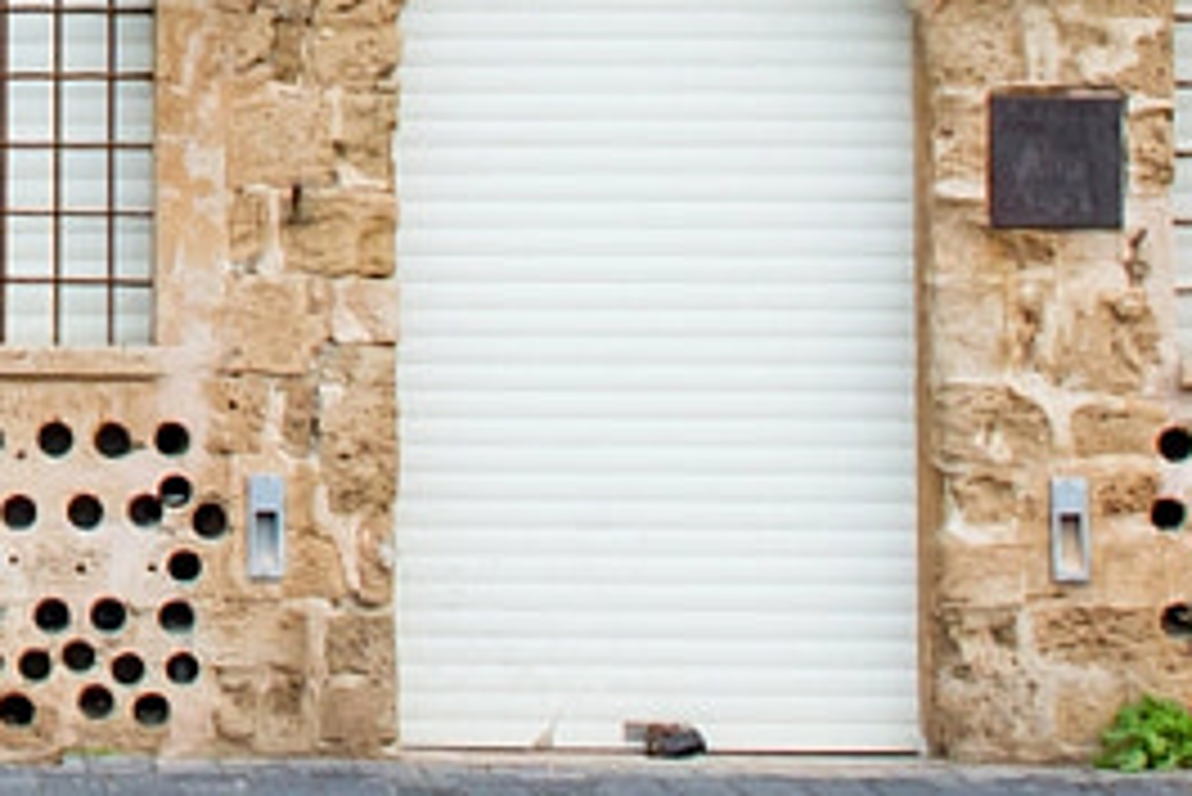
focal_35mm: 217
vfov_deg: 6.1
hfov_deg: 9.2
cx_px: -576
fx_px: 7189
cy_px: -967
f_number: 4.5
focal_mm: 24
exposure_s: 1/80
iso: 800
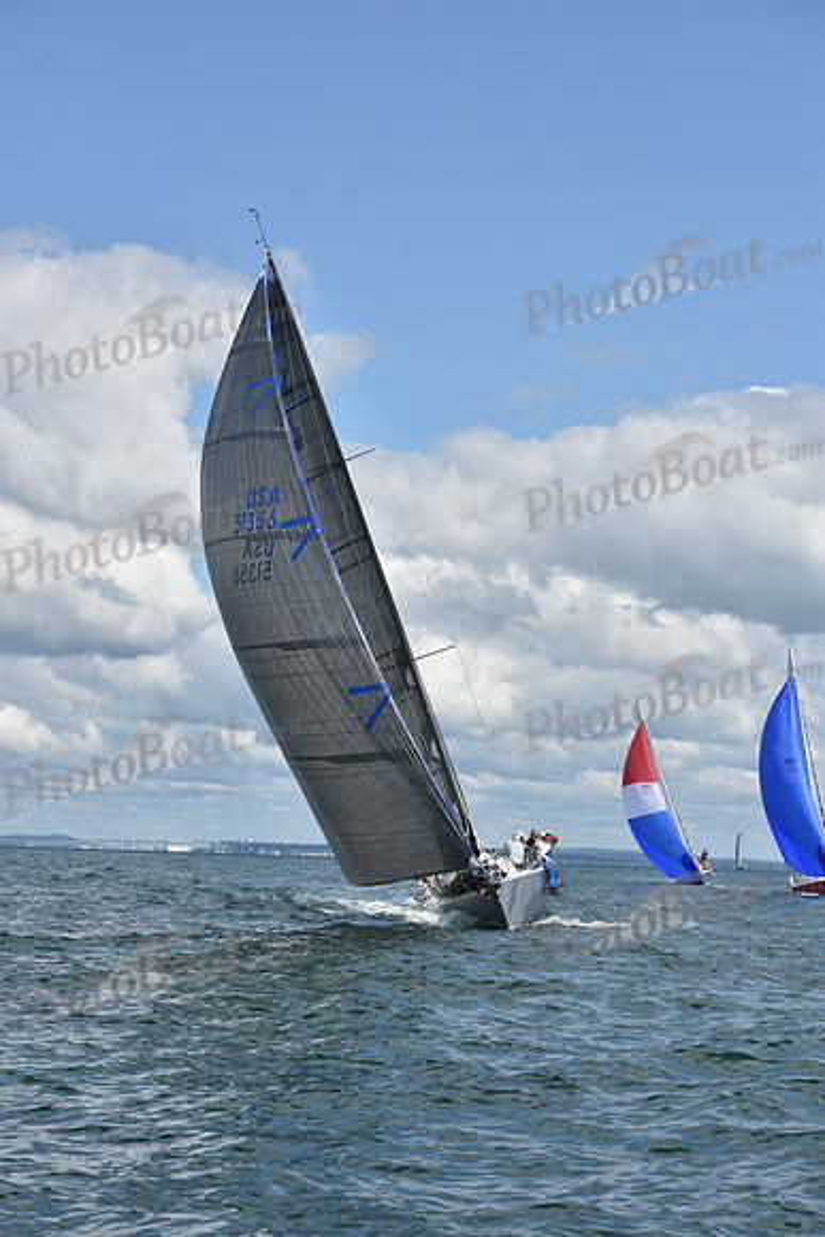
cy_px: 618
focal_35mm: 75
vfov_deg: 27.0
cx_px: 412
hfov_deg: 18.2
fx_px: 2576
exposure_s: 1/1250
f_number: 8
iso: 250
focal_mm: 75
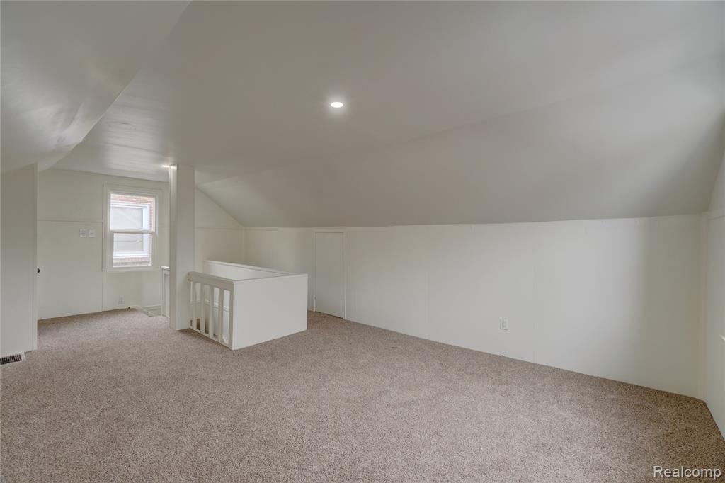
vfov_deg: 77.3
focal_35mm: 15
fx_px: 302
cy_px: 242
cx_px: 362
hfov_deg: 100.4
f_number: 8
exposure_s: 1/15
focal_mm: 10
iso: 400
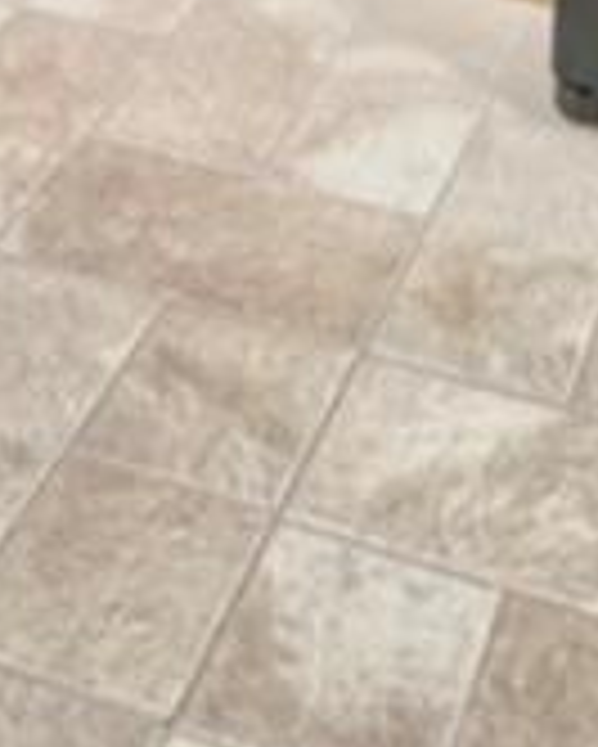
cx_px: 454
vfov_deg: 17.6
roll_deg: -1.7
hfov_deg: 18.2
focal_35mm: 84
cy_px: -652
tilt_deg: -11.2
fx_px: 1857
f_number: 2.2
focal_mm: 2.22
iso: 500
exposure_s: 1/60
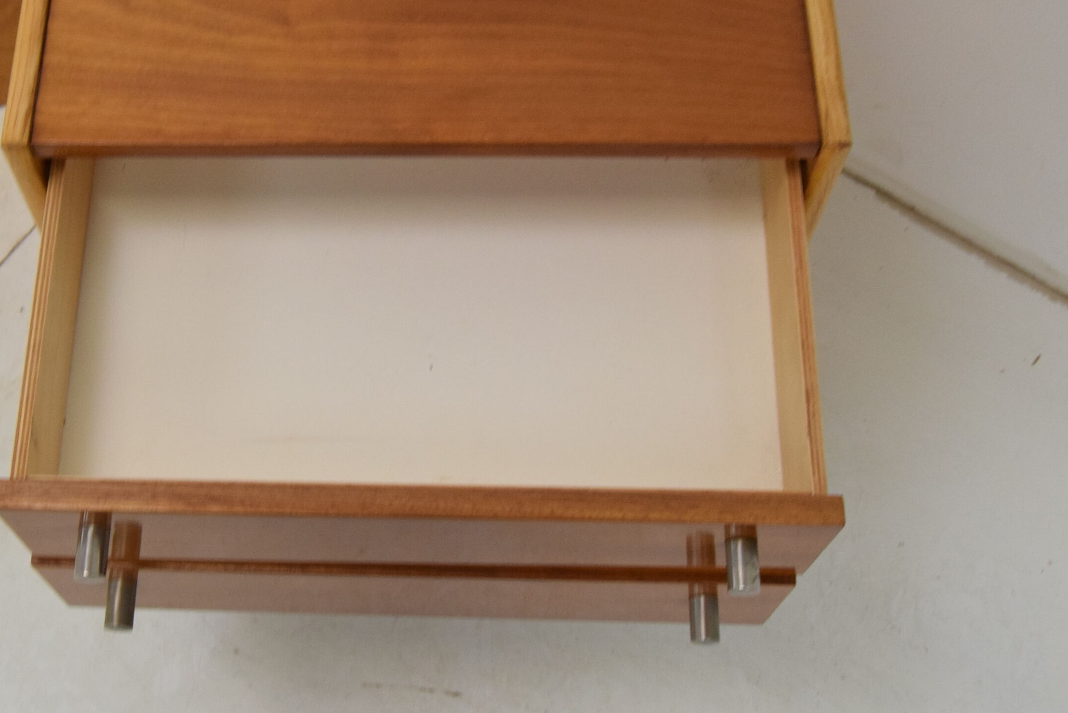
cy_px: 259
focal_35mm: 54
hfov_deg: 36.6
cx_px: 381
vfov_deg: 25.0
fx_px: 1603
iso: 1600
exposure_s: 1/250
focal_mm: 26
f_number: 8
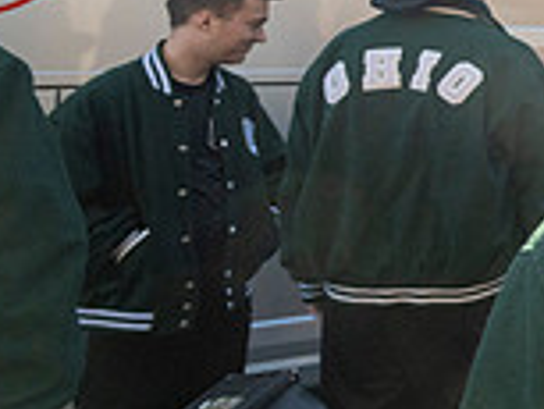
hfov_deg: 23.8
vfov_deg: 26.5
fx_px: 802
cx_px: 921
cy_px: -34
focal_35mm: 51
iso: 1250
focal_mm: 14
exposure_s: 1/2000
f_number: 5
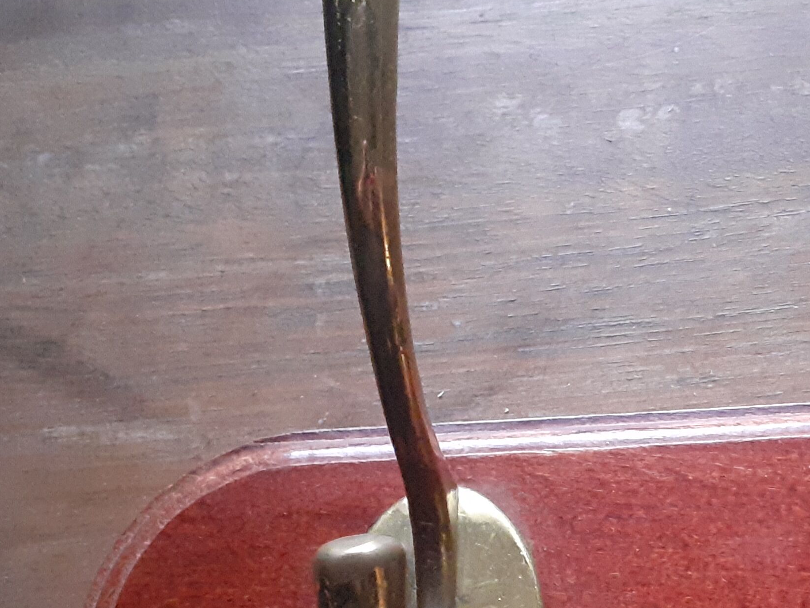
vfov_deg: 21.4
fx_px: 1591
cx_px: 750
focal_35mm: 68
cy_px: 467
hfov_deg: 27.4
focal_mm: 3.6
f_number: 1.9
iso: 640
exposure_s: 1/20
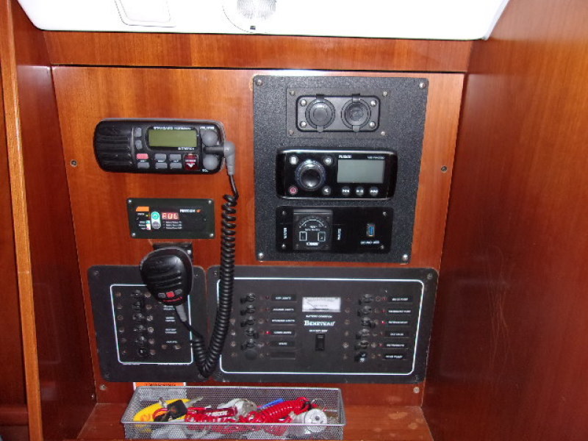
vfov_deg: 51.4
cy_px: 220
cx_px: 294
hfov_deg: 65.3
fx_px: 459
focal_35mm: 27
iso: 200
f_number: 3
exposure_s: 1/34
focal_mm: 4.9
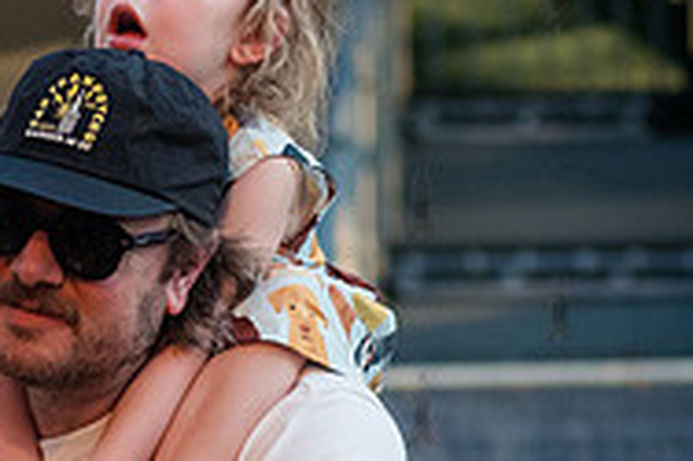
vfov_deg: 2.6
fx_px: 10039
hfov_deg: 4.0
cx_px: 208
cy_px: 227
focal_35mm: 522
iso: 2000
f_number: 4.5
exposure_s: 1/1250
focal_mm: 112
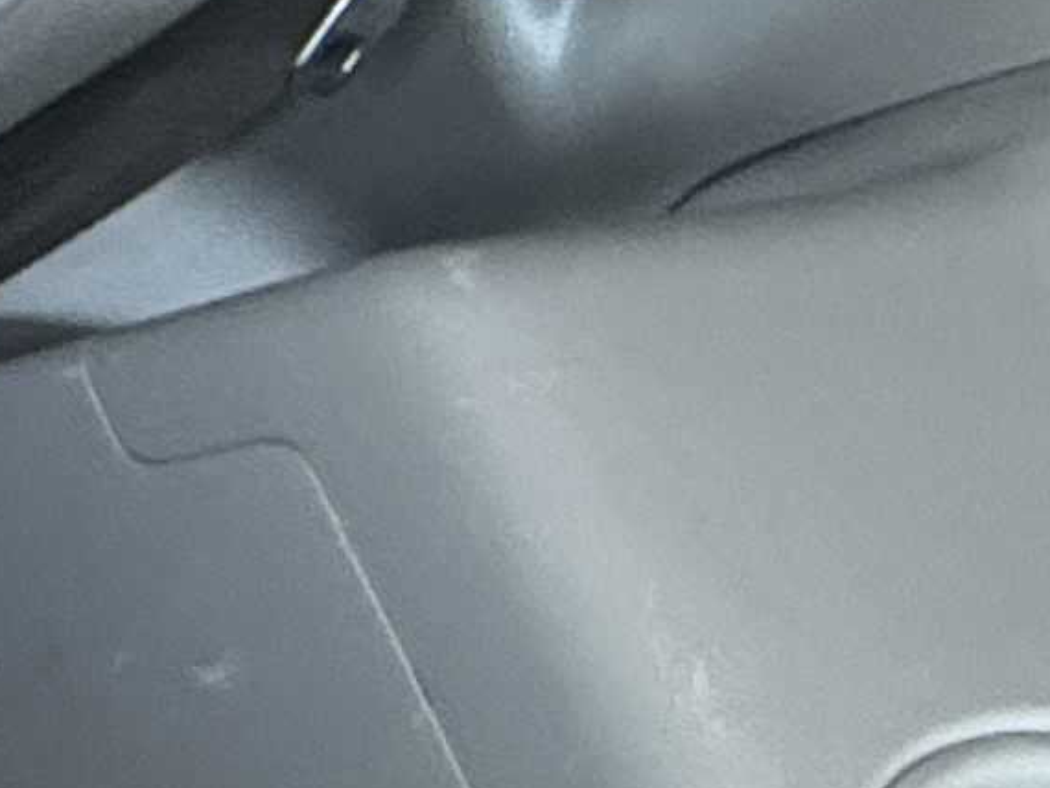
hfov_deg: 12.1
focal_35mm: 99
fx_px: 3004
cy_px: 1079
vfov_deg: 14.2
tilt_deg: -59.0
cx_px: -1912
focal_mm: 2.22
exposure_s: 1/60
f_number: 2.2
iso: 500
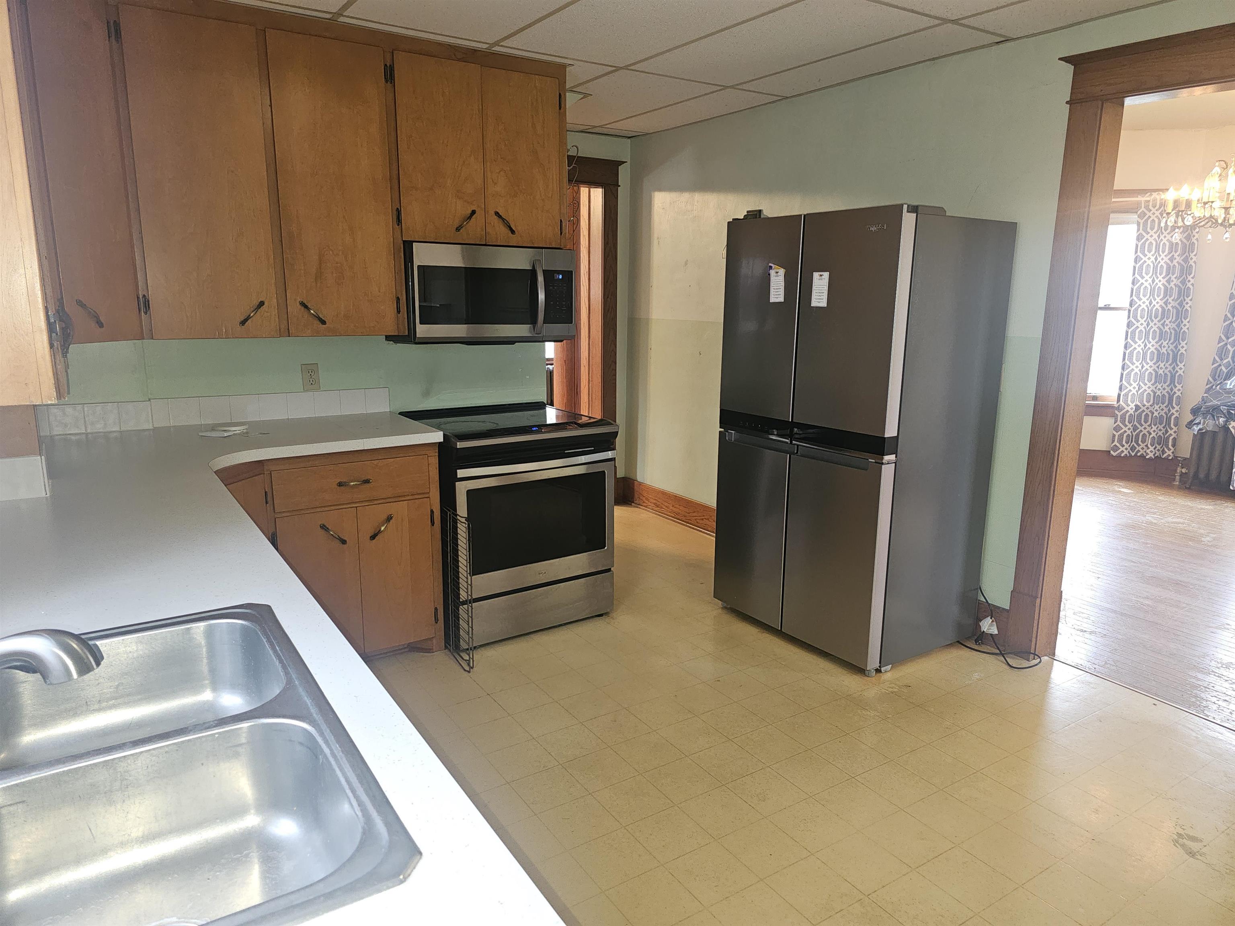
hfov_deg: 73.9
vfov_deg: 58.9
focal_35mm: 23
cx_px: 618
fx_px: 821
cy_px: 463
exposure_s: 1/13.4
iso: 125
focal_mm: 6.3
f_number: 1.7
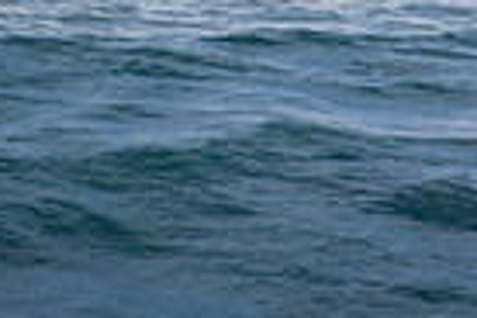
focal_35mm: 2305
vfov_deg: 0.6
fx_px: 30539
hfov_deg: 0.9
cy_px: -195
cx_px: 761
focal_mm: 400
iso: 360
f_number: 5.6
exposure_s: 1/2000
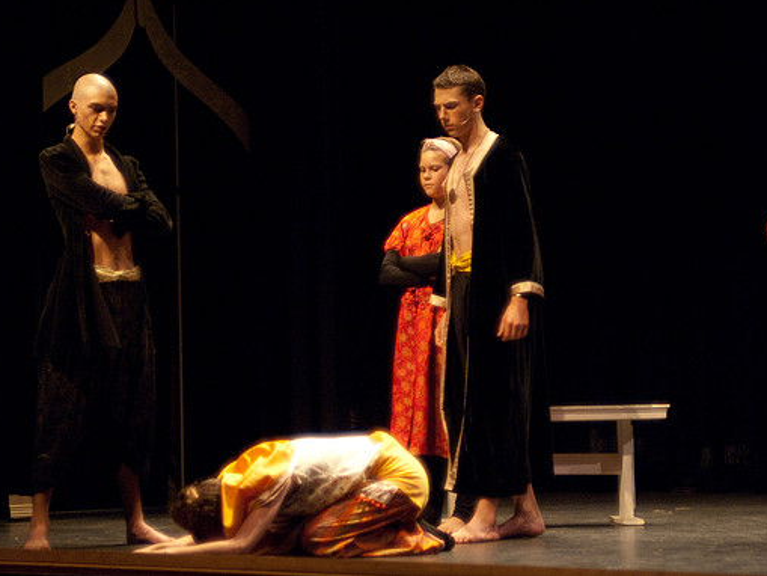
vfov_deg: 14.5
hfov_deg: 19.3
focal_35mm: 102
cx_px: 390
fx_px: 2261
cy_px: 285
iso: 1250
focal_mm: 62
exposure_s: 1/160
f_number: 2.8
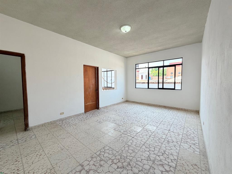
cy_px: 87
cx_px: 116
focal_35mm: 14
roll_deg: +0.3
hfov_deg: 102.1
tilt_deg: -3.4
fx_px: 94
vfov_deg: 85.7
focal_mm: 2.22
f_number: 2.2
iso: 64
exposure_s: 1/159
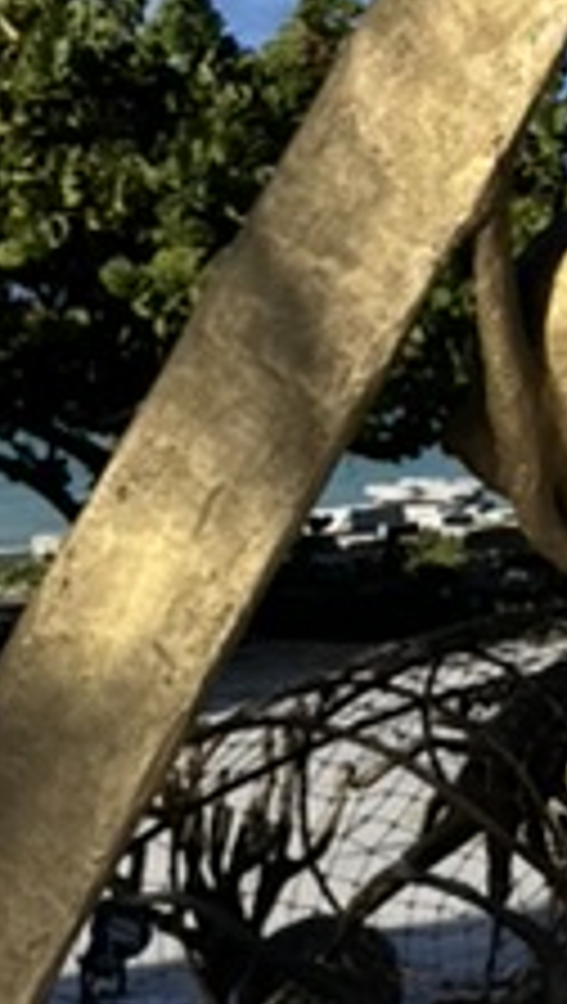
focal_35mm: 120
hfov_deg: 9.4
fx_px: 3197
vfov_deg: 17.6
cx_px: 1174
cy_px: 104
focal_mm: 6.76
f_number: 1.78
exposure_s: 1/7092
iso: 80
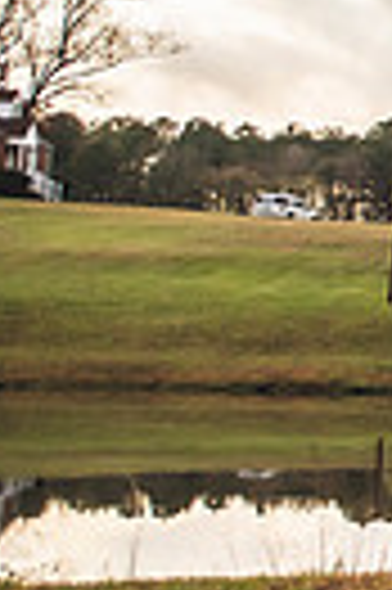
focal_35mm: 115
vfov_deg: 17.7
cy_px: 141
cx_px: 1339
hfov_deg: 8.7
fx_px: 1883
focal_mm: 24
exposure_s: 1/500
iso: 320
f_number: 2.8
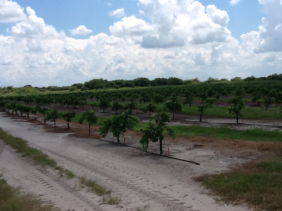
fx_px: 358
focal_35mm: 44
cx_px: 141
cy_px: 106
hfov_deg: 42.9
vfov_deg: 32.9
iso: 40
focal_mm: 2.03
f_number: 2.4
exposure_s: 1/2058
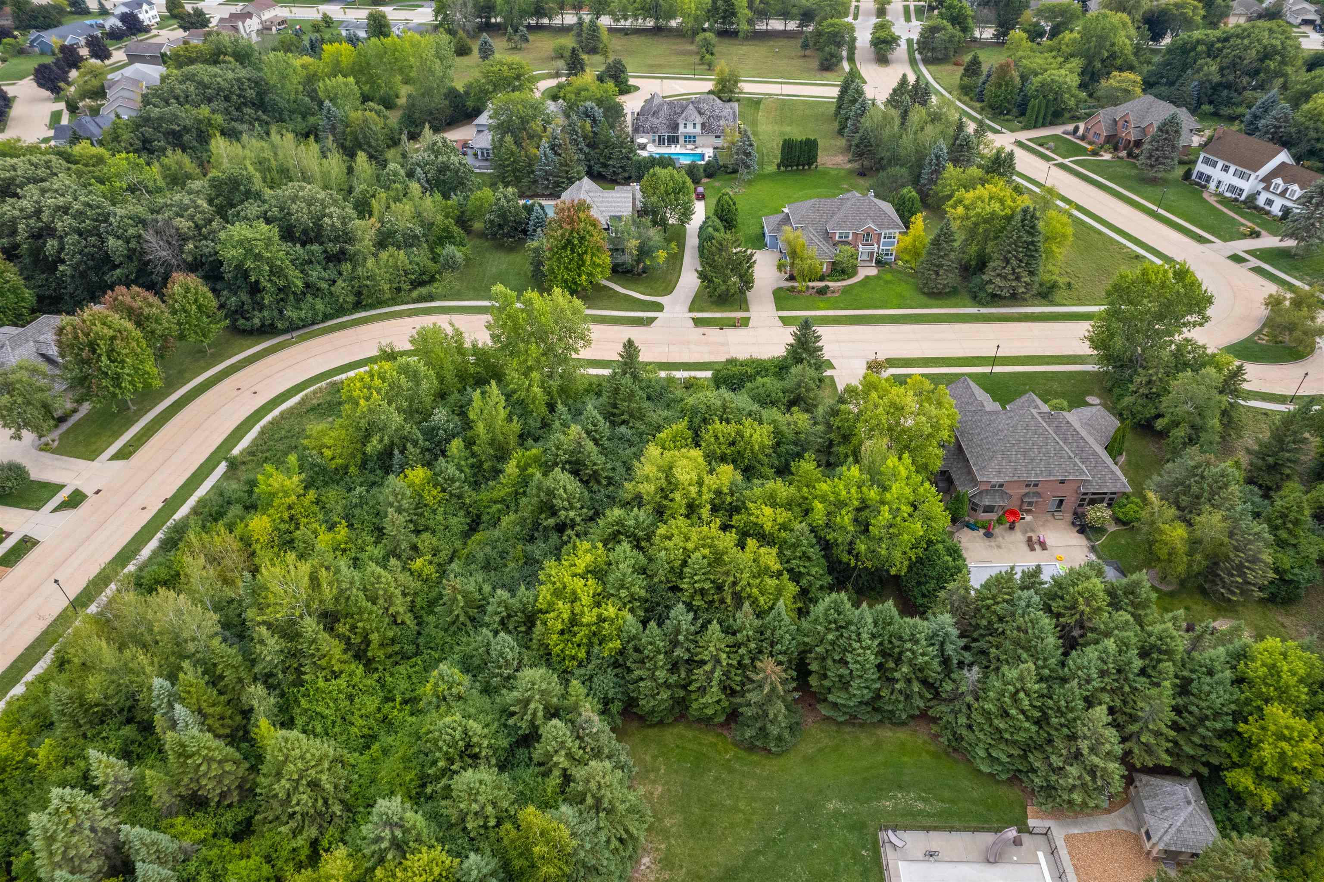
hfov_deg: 78.6
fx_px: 809
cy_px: 441
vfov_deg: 57.2
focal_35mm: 22
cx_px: 662
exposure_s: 1/1250
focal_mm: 8.38
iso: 200
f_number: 2.8
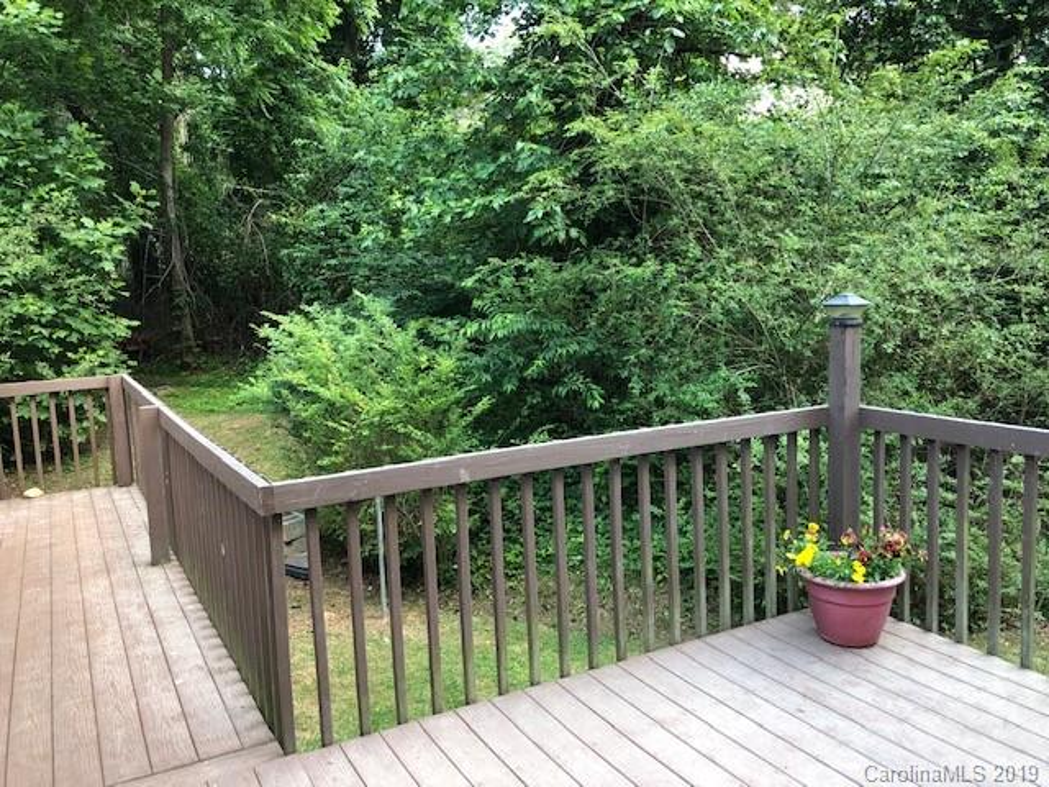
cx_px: 524
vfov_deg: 49.7
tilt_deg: -7.2
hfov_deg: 63.4
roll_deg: +2.7
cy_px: 394
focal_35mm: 28
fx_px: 849
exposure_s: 1/120
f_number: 1.8
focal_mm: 4
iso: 40
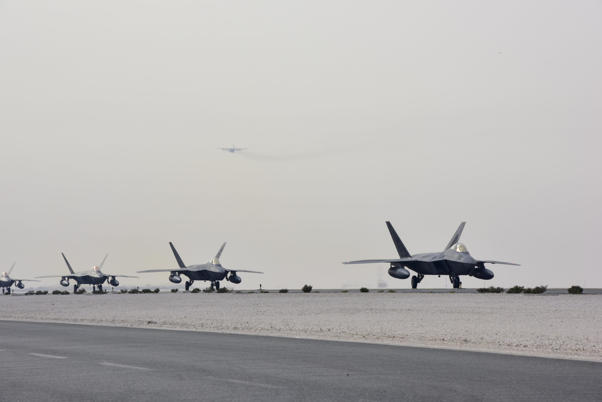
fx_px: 3346
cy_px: 201
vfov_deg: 6.9
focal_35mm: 200
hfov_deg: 10.3
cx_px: 301
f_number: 22
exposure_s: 1/100
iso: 200
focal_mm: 200
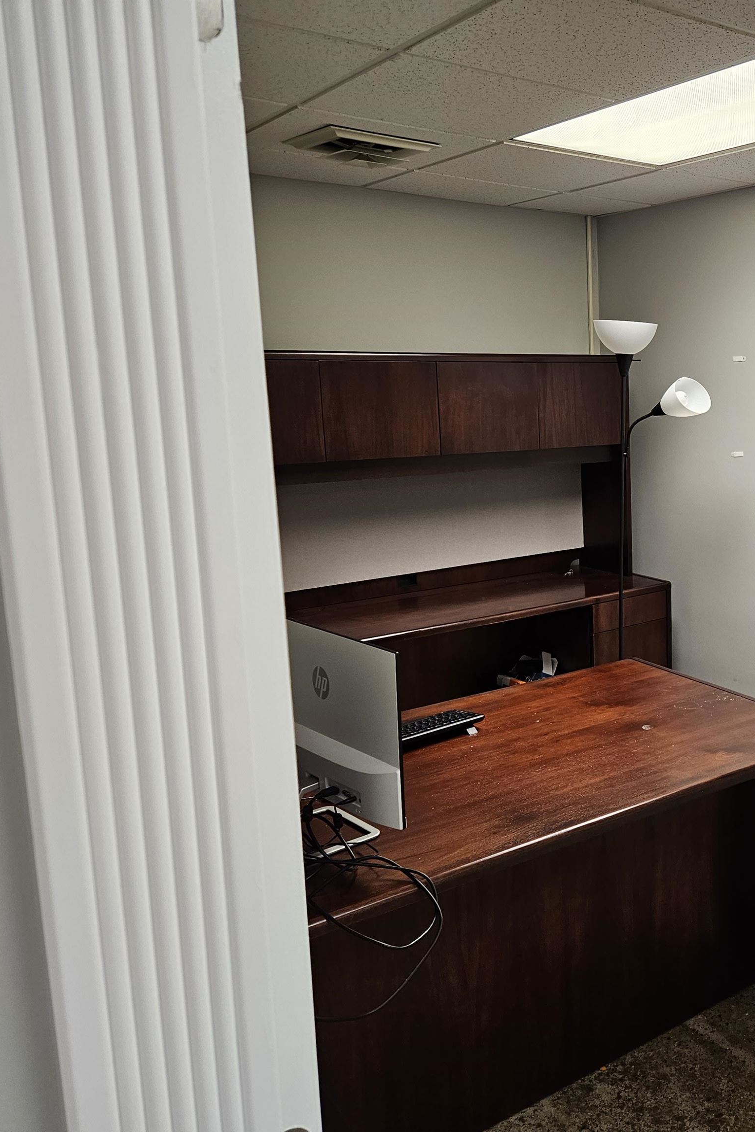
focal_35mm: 32
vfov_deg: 58.7
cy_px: 565
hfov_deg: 37.7
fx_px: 1006
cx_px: 713
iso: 160
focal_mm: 5.4
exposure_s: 1/120
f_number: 1.8
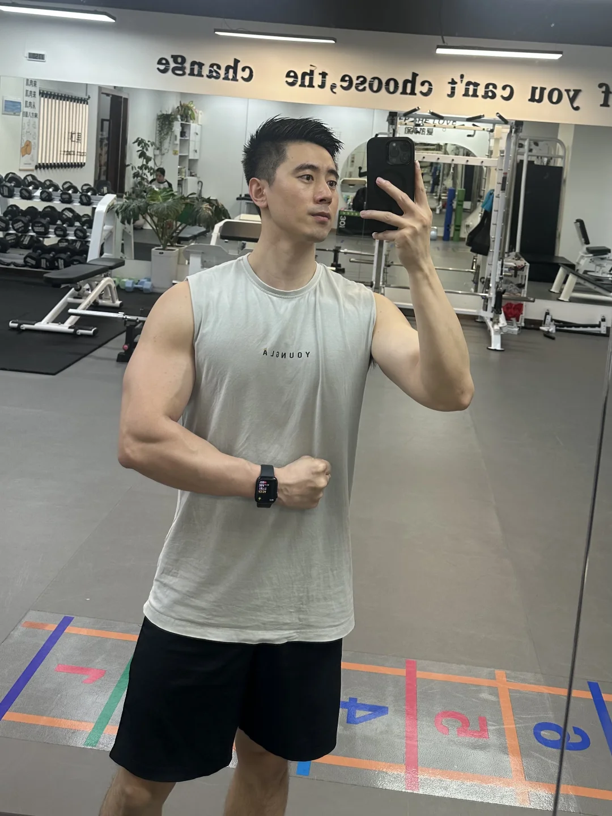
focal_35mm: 24
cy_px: 408
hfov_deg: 56.8
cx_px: 306
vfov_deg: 71.6
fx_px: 566
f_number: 1.78
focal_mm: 6.86
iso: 125
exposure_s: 1/113
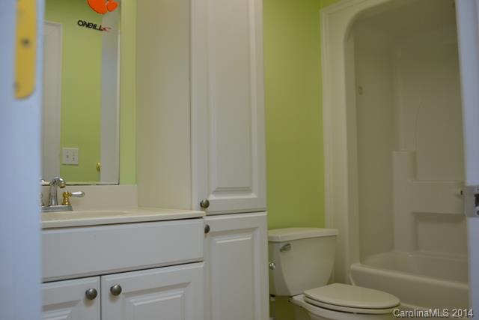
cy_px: 160
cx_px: 240
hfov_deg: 61.9
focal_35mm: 30
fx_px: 399
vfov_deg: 43.6
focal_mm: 20
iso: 400
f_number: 4.5
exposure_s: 1/80
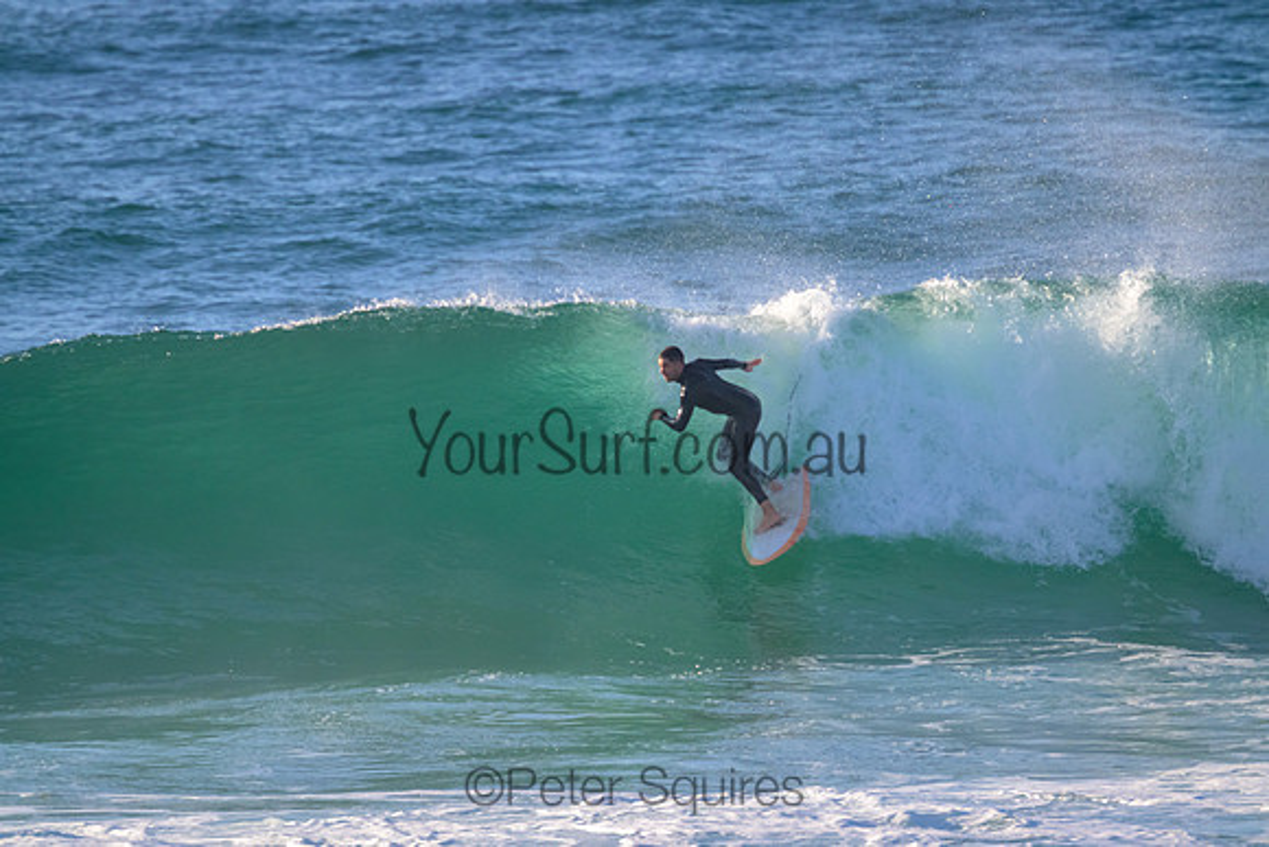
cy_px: 424
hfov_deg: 2.6
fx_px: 28205
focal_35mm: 800
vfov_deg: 1.7
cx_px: 634
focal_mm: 800
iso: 1800
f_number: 11
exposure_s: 1/1600
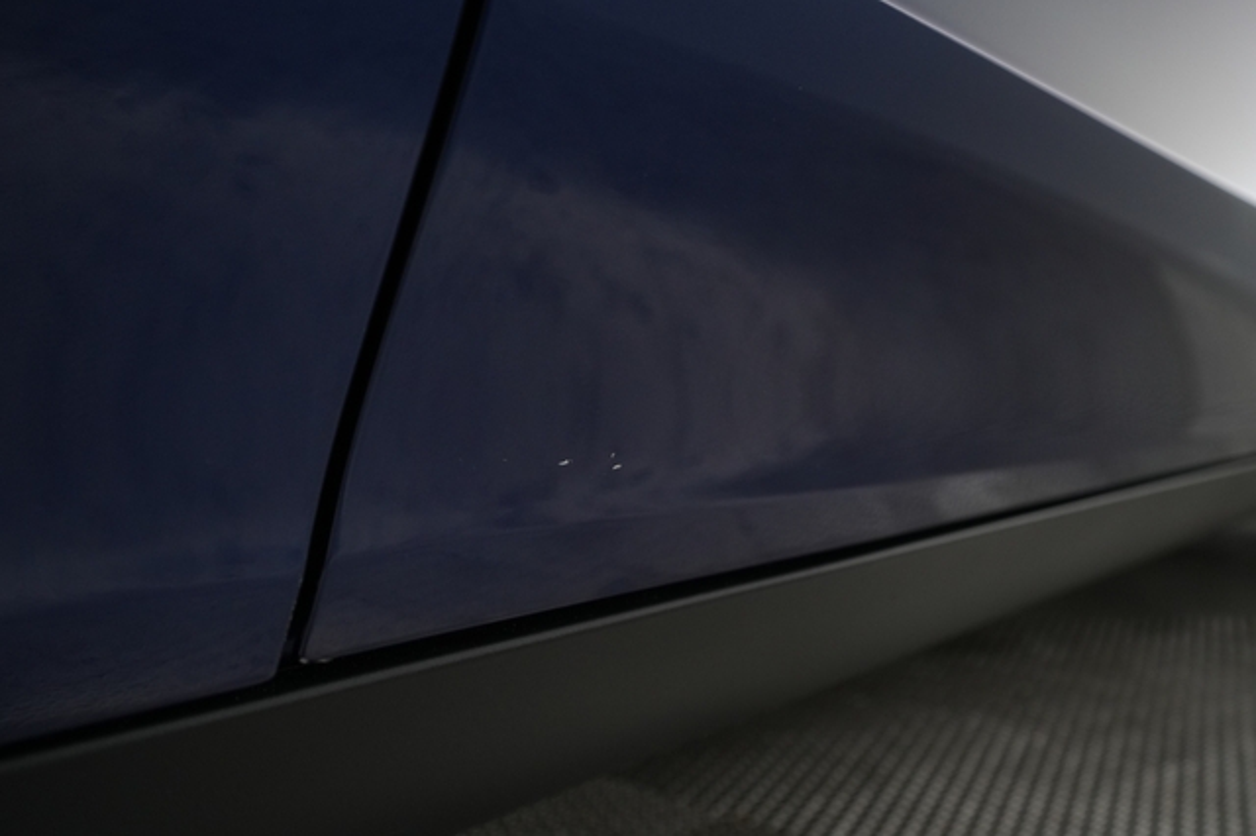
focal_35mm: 28
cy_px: 418
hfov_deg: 65.5
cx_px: 628
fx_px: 976
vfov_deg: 46.4
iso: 2000
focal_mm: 28
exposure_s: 1/100
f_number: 4.5
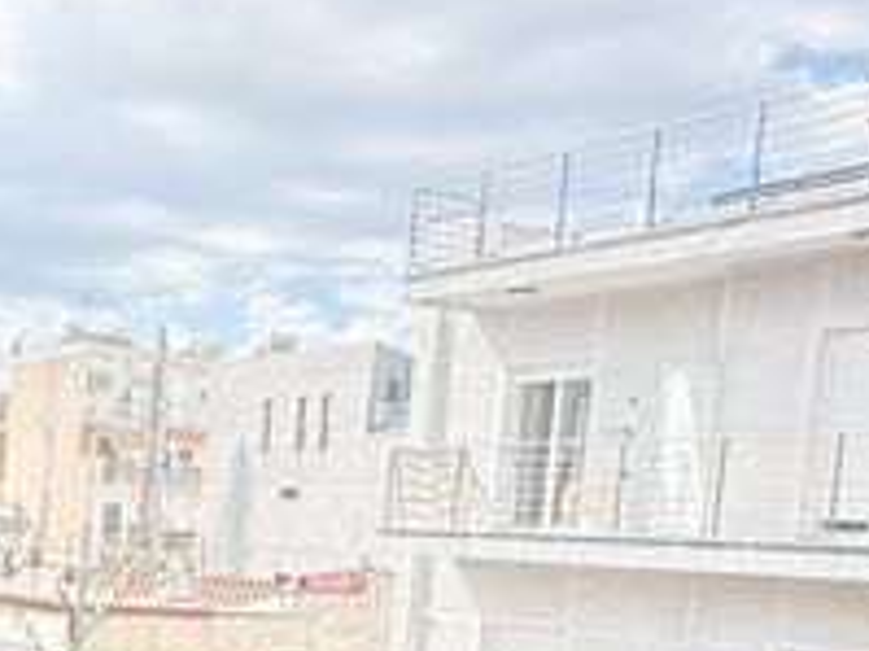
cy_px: 642
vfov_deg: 30.1
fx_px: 1129
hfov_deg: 34.5
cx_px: -148
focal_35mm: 45
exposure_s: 1/730
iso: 64
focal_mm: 2.22
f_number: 2.2
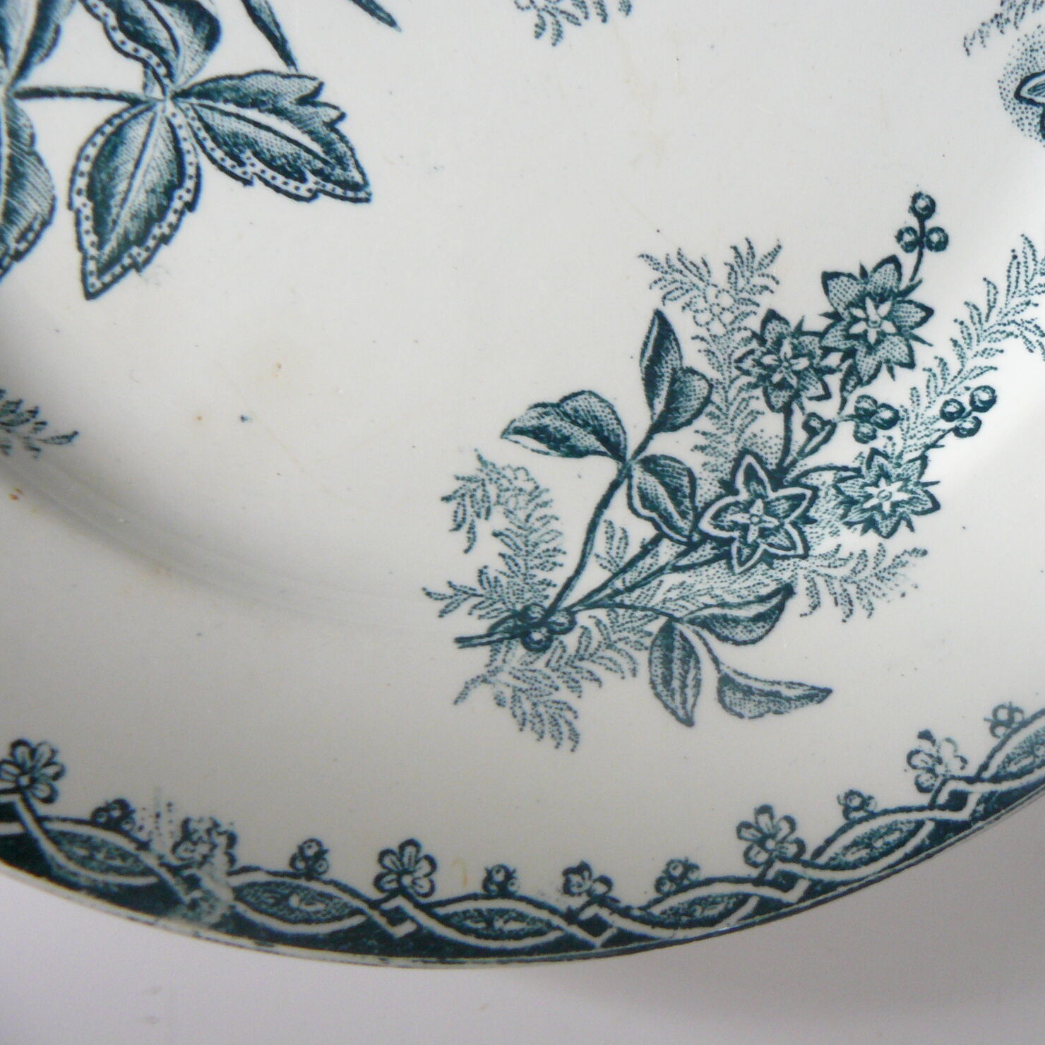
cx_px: 700
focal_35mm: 43
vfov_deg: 39.2
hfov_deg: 38.7
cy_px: 516
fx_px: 1469
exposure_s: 1/20
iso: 200
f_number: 2.8
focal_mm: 6
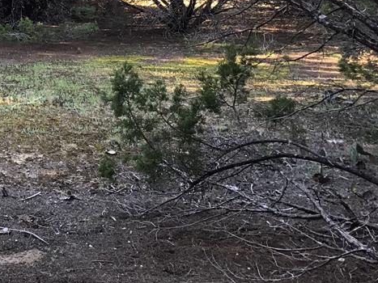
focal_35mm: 68
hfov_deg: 26.5
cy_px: 2
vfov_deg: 20.9
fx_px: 742
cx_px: -32
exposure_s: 1/40
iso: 25
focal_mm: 3.3
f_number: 2.4
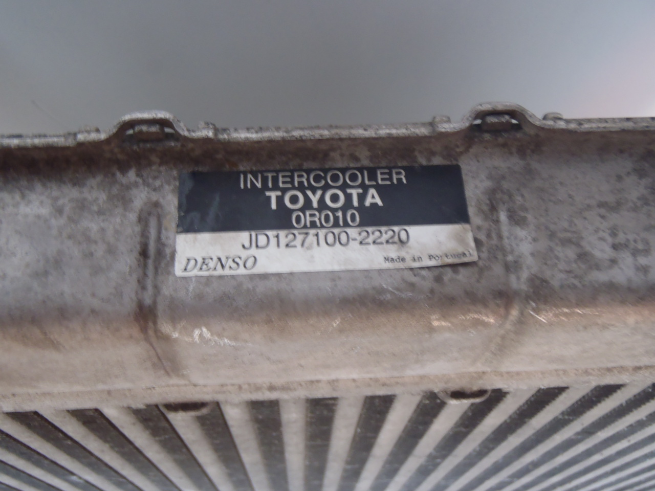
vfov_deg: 38.7
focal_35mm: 37
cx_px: 328
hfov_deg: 50.1
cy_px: 246
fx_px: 700
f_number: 4.7
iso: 200
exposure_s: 1/10
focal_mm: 6.64
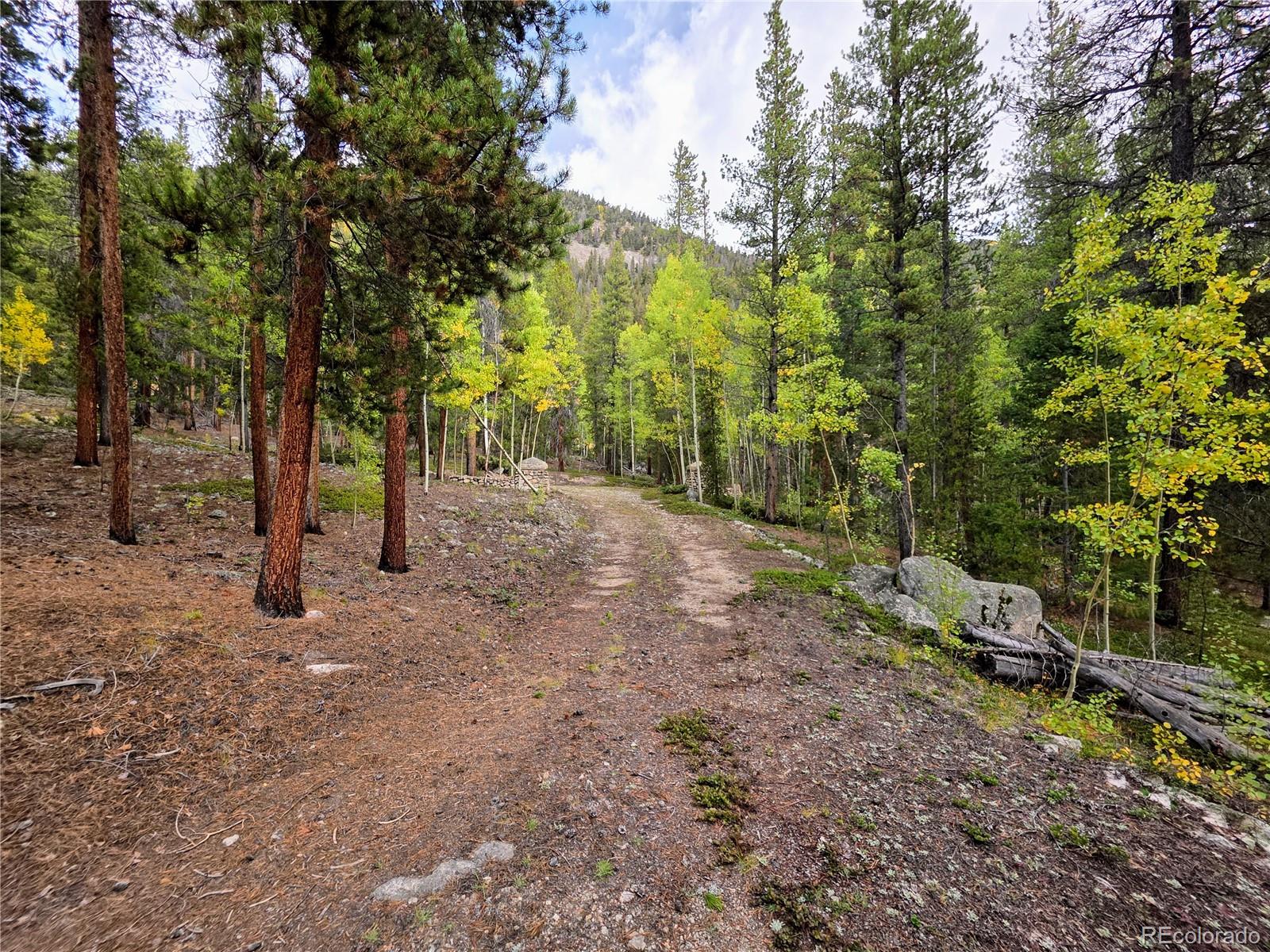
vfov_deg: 89.9
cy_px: 476
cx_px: 635
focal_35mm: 13
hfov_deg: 106.2
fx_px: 477
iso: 40
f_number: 1.9
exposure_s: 1/332
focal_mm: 2.2
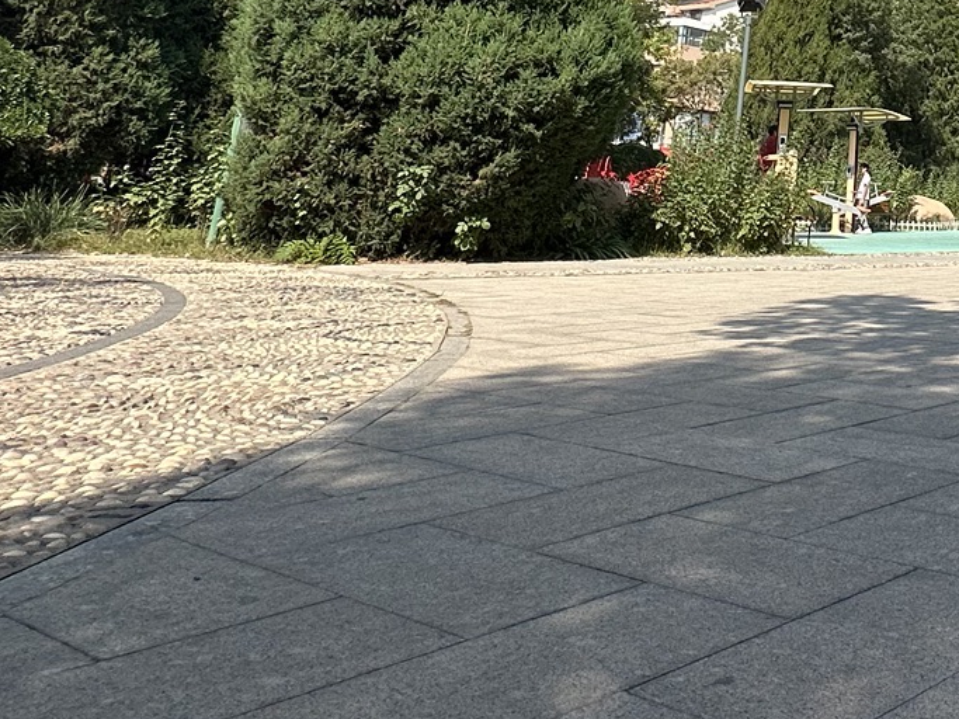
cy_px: -133
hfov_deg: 38.4
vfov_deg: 30.2
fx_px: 1136
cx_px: 1039
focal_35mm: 41
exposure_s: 1/1949
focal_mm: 2.22
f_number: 2.2
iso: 50
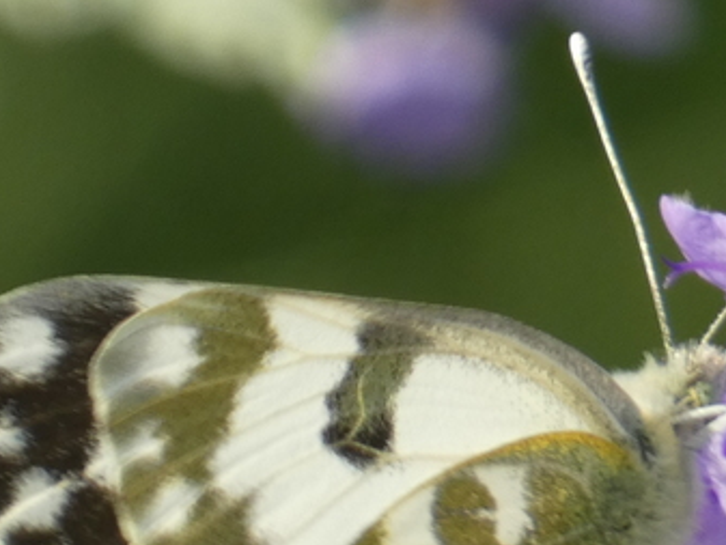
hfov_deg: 0.9
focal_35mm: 2237
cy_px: 579
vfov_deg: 0.7
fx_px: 46933
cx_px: 654
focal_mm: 158.6
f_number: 5.6
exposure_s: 1/125
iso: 125
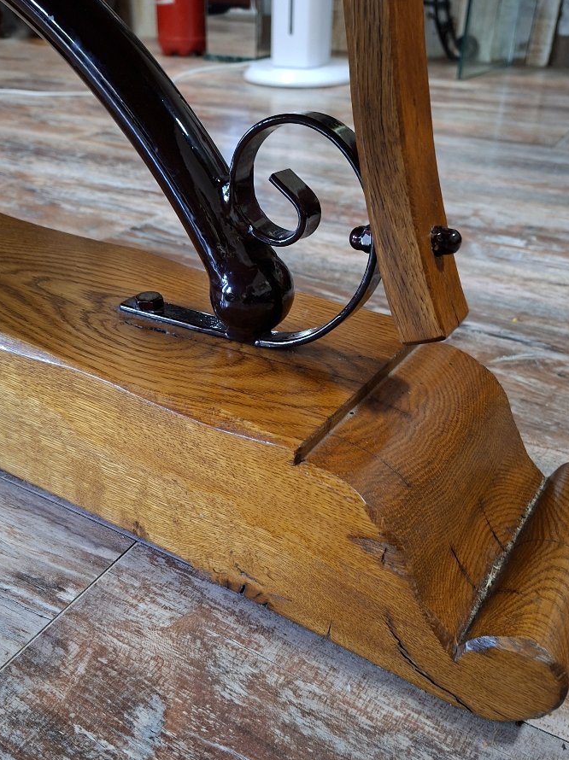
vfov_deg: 58.2
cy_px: 429
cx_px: 244
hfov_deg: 45.3
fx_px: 680
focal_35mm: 31
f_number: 1.8
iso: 400
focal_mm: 5.54
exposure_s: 1/25
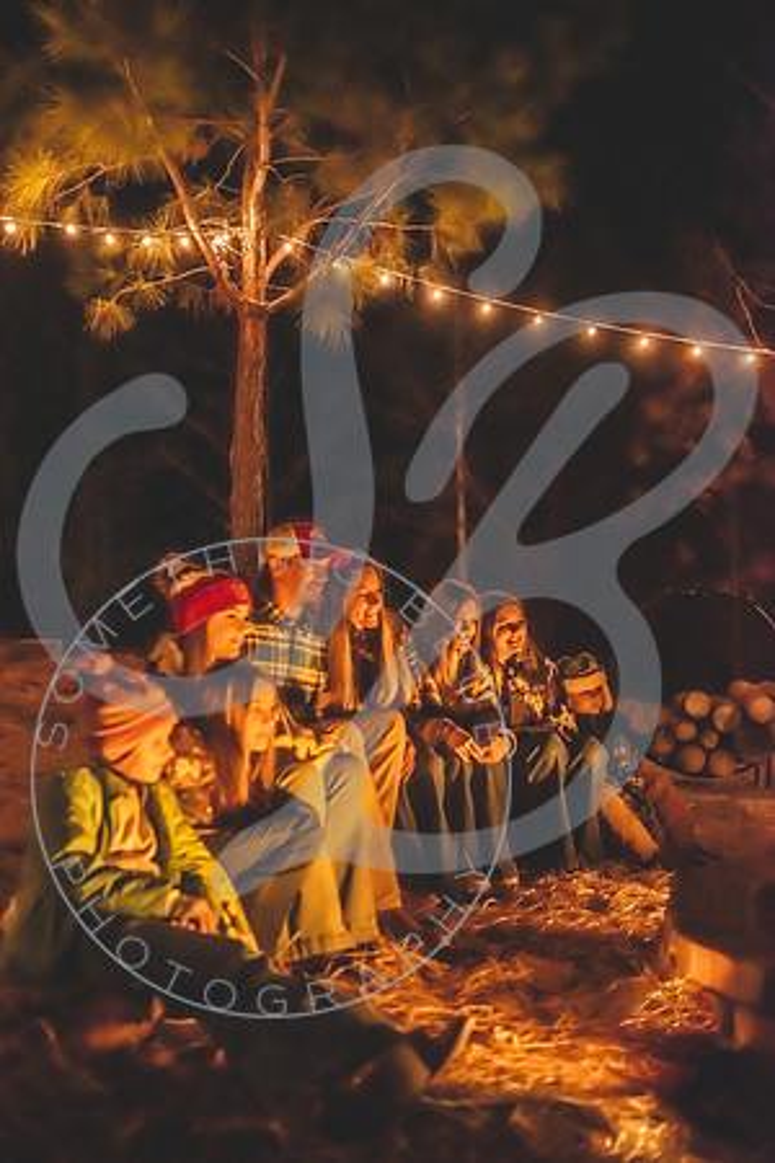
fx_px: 1453
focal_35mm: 45
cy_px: 582
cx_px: 388
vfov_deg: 43.6
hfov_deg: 29.9
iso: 4000
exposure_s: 1/160
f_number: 2.8
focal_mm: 45
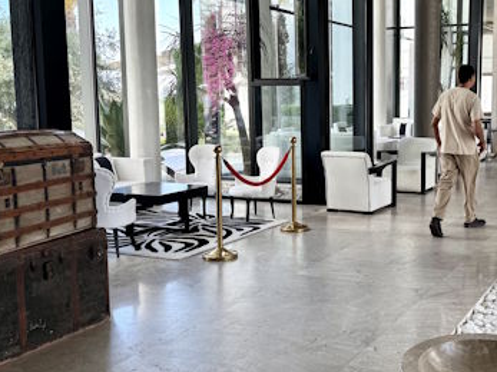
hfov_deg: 41.0
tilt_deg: -6.7
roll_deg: -0.1
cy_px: 176
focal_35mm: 45
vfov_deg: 32.2
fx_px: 646
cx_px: 368
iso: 80
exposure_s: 1/345
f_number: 1.78
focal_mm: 6.76
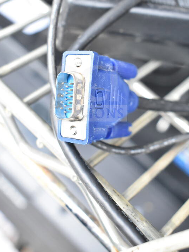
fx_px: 430
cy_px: 93
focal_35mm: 59
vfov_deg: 32.5
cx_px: 87
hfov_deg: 24.8
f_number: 5.6
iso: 1600
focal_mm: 32
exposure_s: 1/125
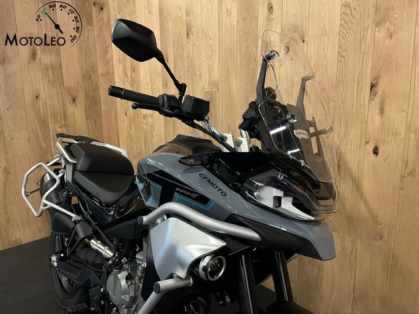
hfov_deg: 67.3
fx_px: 315
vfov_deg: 53.1
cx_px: 210
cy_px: 157
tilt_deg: -11.4
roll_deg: +0.5
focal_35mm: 26
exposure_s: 1/33
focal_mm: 5.1
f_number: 1.6
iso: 500
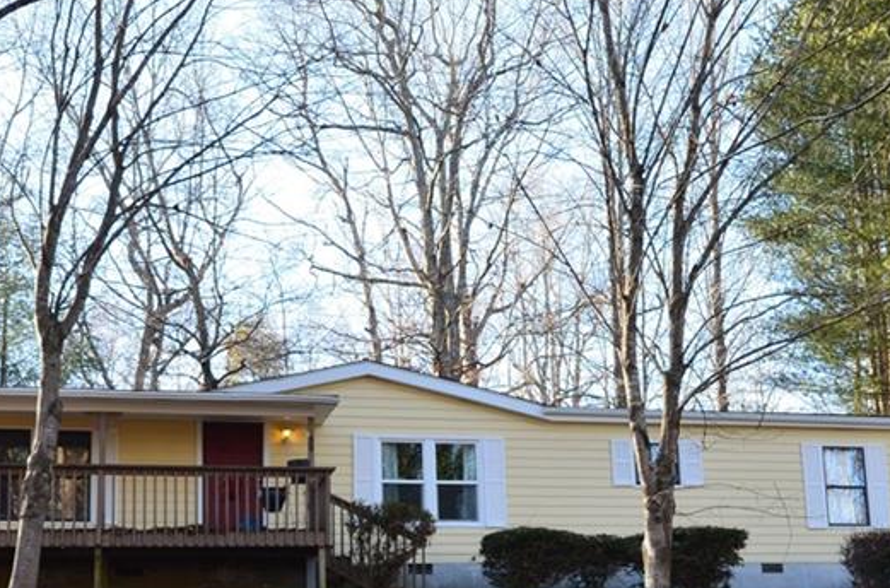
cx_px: 471
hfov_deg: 34.0
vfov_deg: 22.4
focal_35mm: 59
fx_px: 1454
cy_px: 498
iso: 400
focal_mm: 20
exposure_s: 1/100
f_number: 9
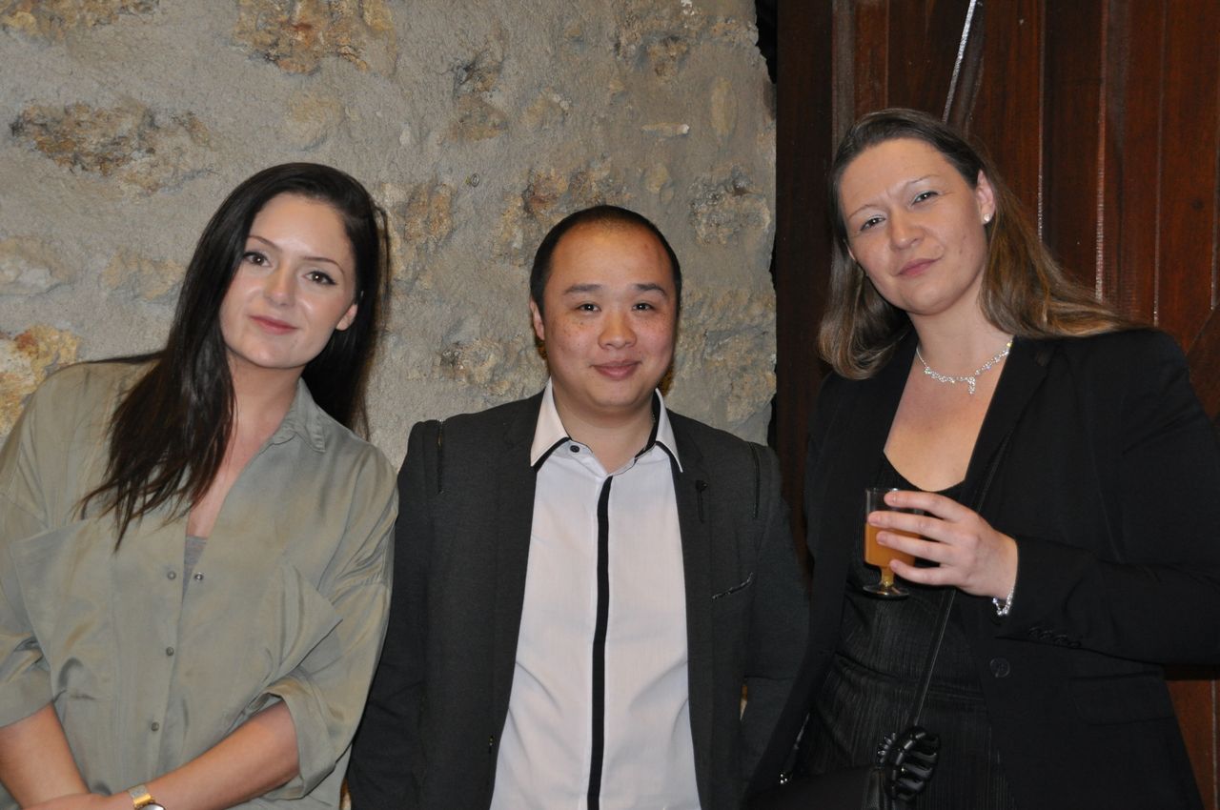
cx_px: 610
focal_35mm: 51
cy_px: 405
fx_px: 1726
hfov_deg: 38.9
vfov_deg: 26.4
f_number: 4.5
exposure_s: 1/60
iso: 800
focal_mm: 34
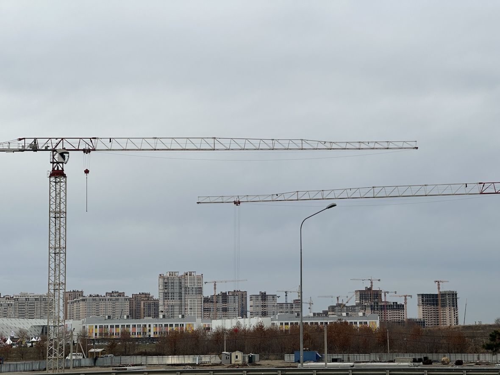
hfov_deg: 25.3
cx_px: 250
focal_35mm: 77
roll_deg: +0.5
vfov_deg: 19.1
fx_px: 1112
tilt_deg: +6.7
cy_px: 188
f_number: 2.8
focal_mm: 9
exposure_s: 1/195
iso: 32
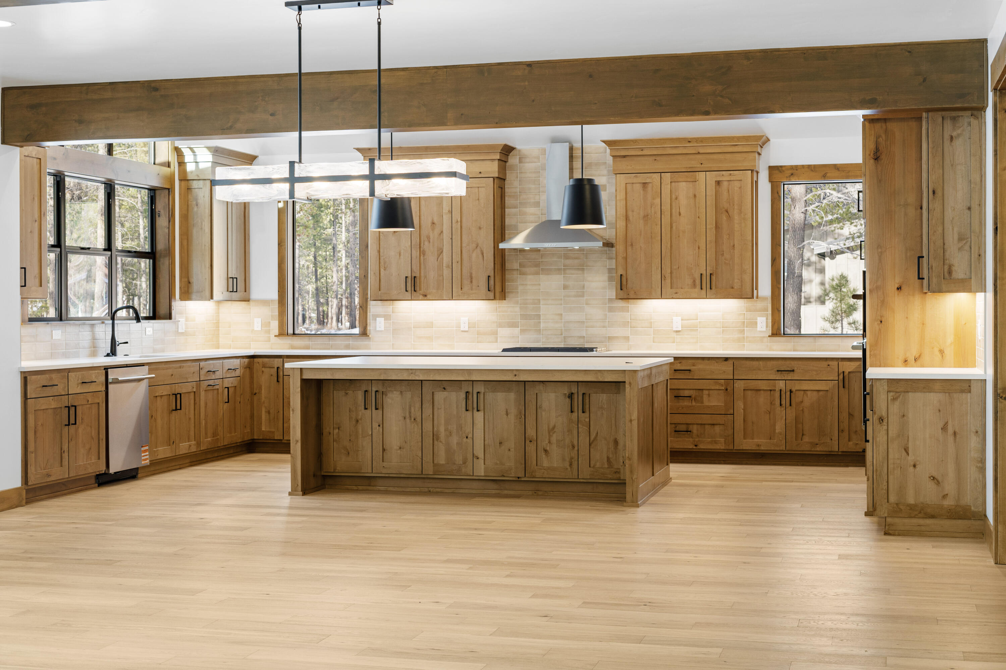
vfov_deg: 27.0
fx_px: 1397
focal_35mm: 50
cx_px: 503
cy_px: 335
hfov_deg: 39.6
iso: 100
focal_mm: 50
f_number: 7.1
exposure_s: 1/6
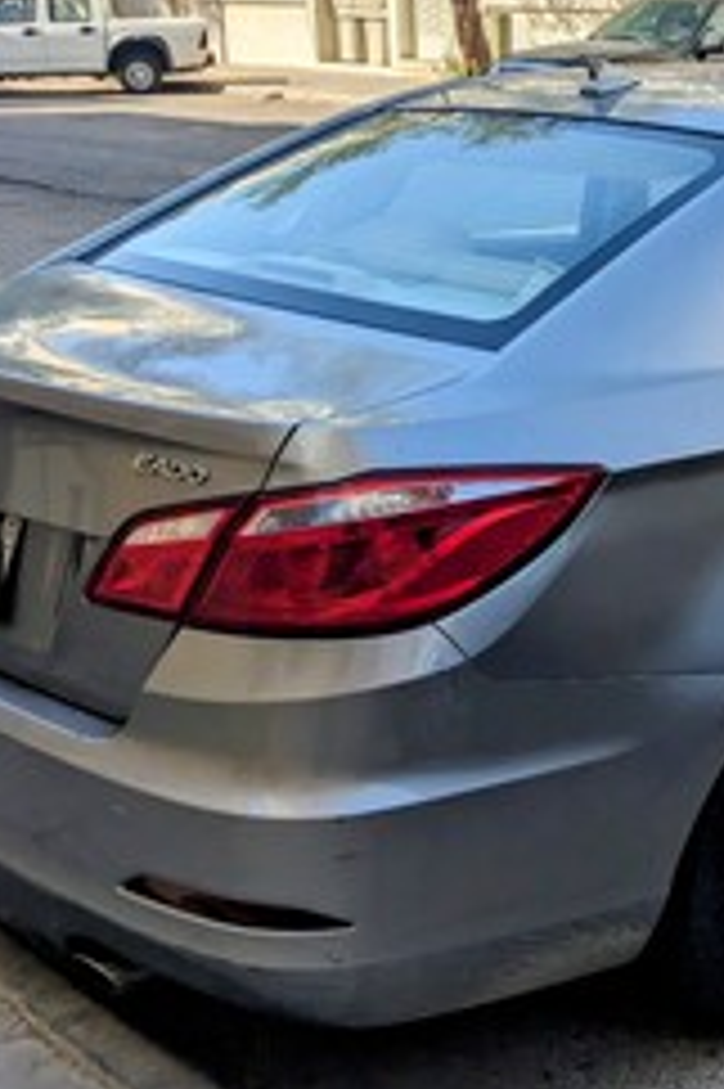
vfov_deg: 37.4
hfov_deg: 24.3
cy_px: 439
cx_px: 731
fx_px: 1601
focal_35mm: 53
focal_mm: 4.38
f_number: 1.73
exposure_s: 1/4695
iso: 62
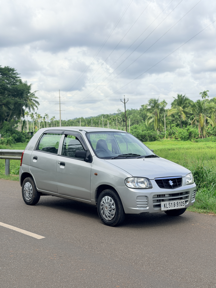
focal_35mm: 48
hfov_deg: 30.3
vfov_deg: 39.7
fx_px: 399
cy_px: 144
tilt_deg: -0.3
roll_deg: +1.1
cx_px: 108
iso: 64
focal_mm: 6.76
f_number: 1.78
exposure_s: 1/6024
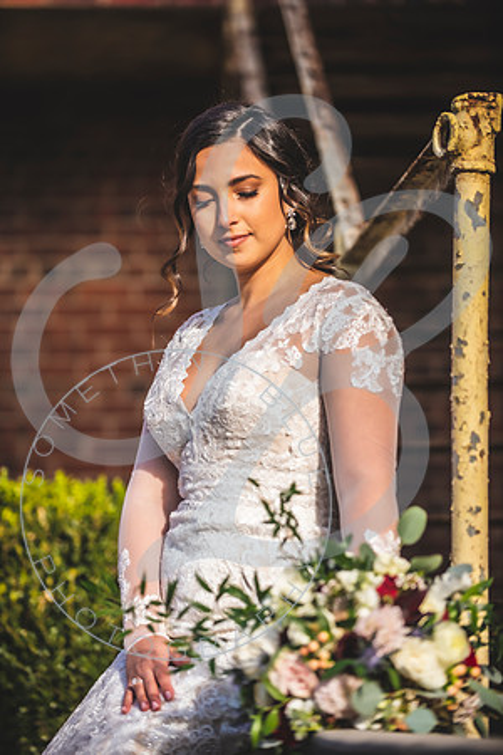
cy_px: 378
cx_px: 252
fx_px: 2620
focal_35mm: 125
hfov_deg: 11.0
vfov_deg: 16.4
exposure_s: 1/2500
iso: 200
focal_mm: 125
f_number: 2.8
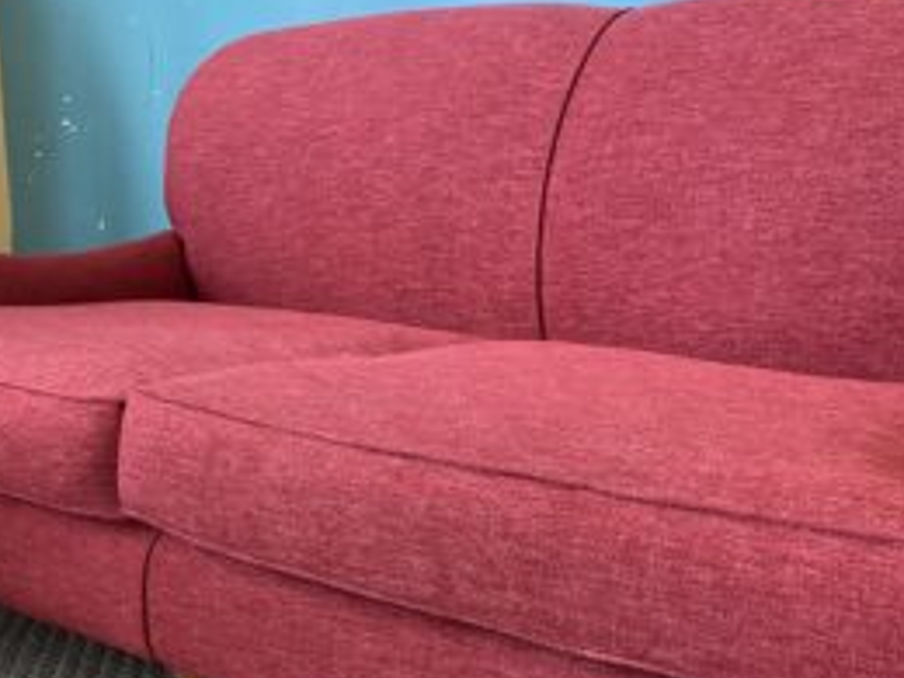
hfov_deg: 37.9
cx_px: 567
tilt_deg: -14.6
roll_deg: -0.3
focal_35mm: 50
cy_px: 492
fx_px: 1306
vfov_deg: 28.8
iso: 125
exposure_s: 1/60
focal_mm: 4.25
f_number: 1.8
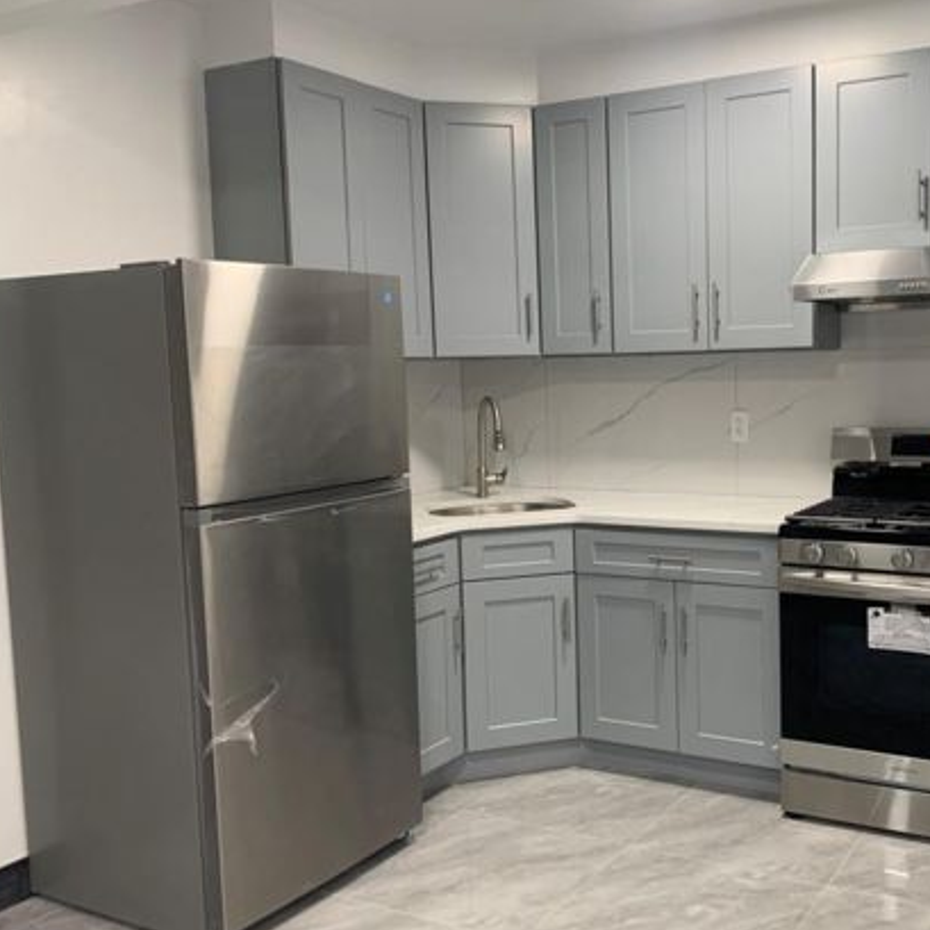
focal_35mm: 36
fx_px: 1094
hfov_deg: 45.3
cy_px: 457
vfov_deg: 46.0
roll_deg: +1.5
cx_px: 630
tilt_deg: -6.3
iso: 125
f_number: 1.8
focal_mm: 4.25
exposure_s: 1/60
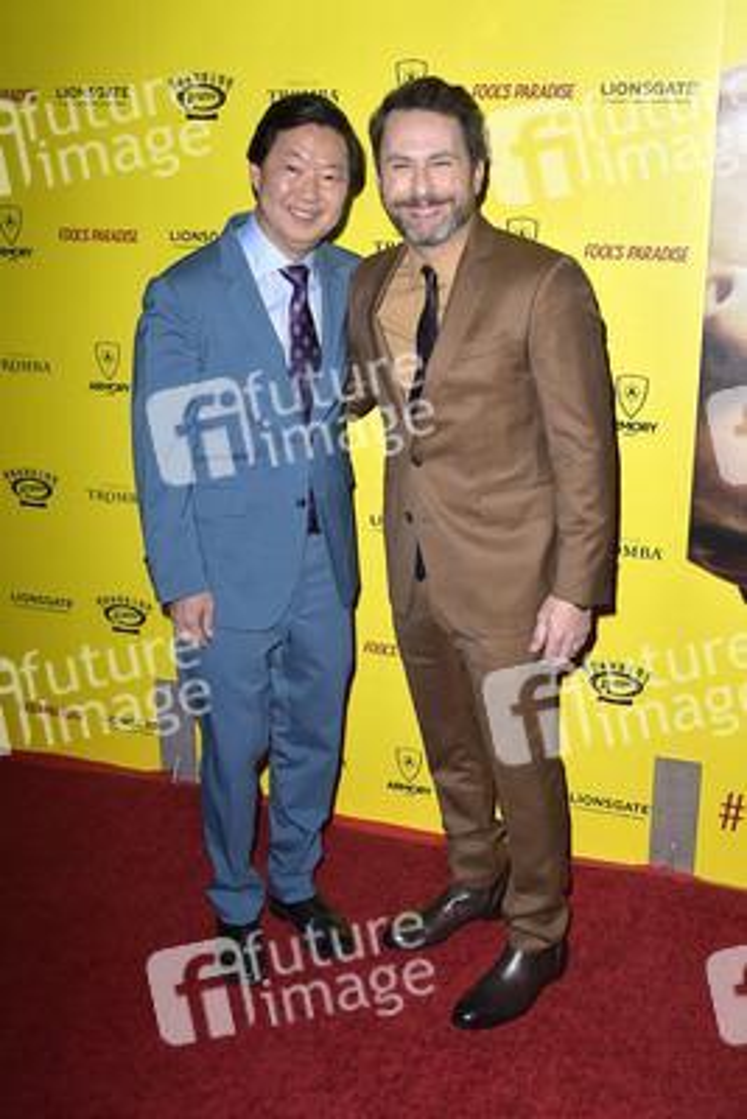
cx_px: 374
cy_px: 560
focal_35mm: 34
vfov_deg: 55.8
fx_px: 1057
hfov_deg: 38.9
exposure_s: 1/250
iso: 250
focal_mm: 34
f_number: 6.3
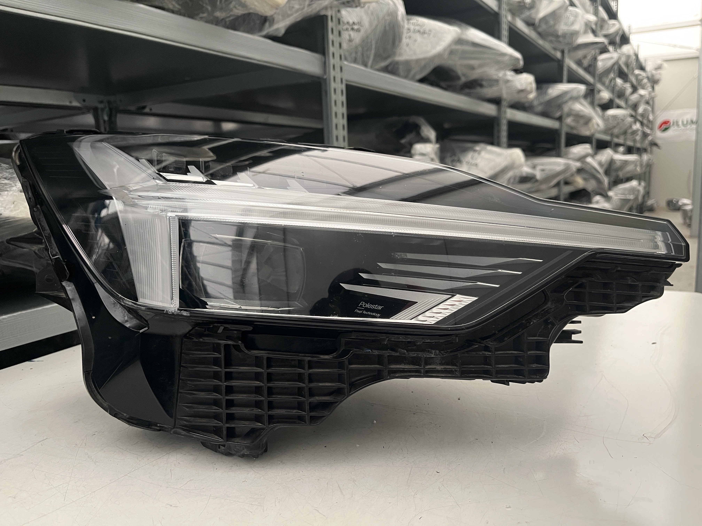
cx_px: 351
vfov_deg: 53.1
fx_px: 527
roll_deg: +2.5
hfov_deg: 67.3
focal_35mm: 26
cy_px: 263
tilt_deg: -9.6
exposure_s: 1/60
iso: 250
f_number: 1.6
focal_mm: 5.1
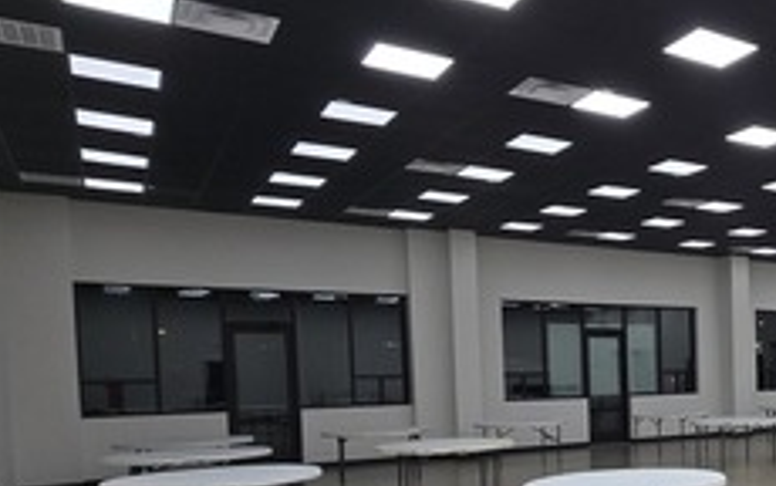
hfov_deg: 42.7
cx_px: 847
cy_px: 398
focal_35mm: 36
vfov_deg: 34.2
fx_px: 762
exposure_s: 1/120
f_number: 2.2
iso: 64
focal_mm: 2.2
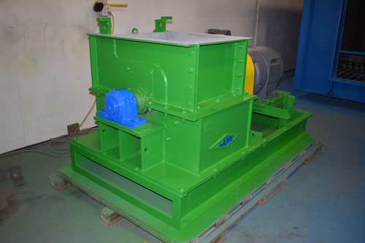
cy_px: 122
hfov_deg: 57.2
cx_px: 182
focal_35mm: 33
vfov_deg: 39.9
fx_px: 334
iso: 560
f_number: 5
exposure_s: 1/200
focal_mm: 22
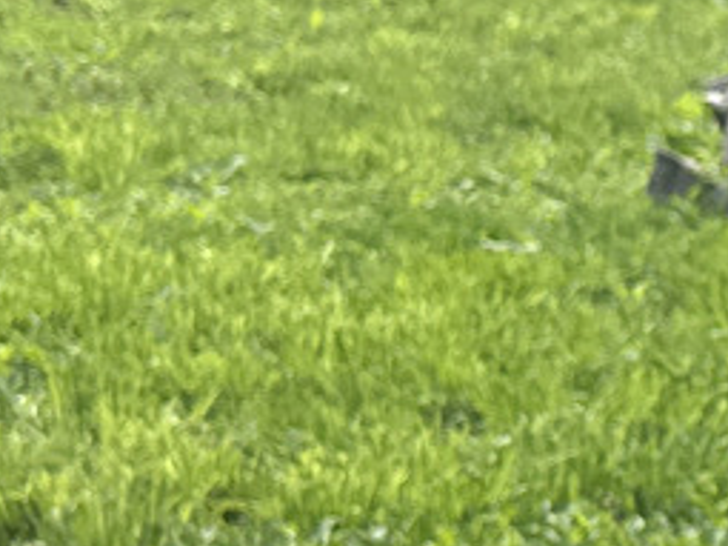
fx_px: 3952
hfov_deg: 9.6
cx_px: 1582
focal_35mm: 188
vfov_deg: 7.9
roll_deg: -0.8
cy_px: 349
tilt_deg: -4.9
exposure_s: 1/2525
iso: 80
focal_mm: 6.86
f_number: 1.78
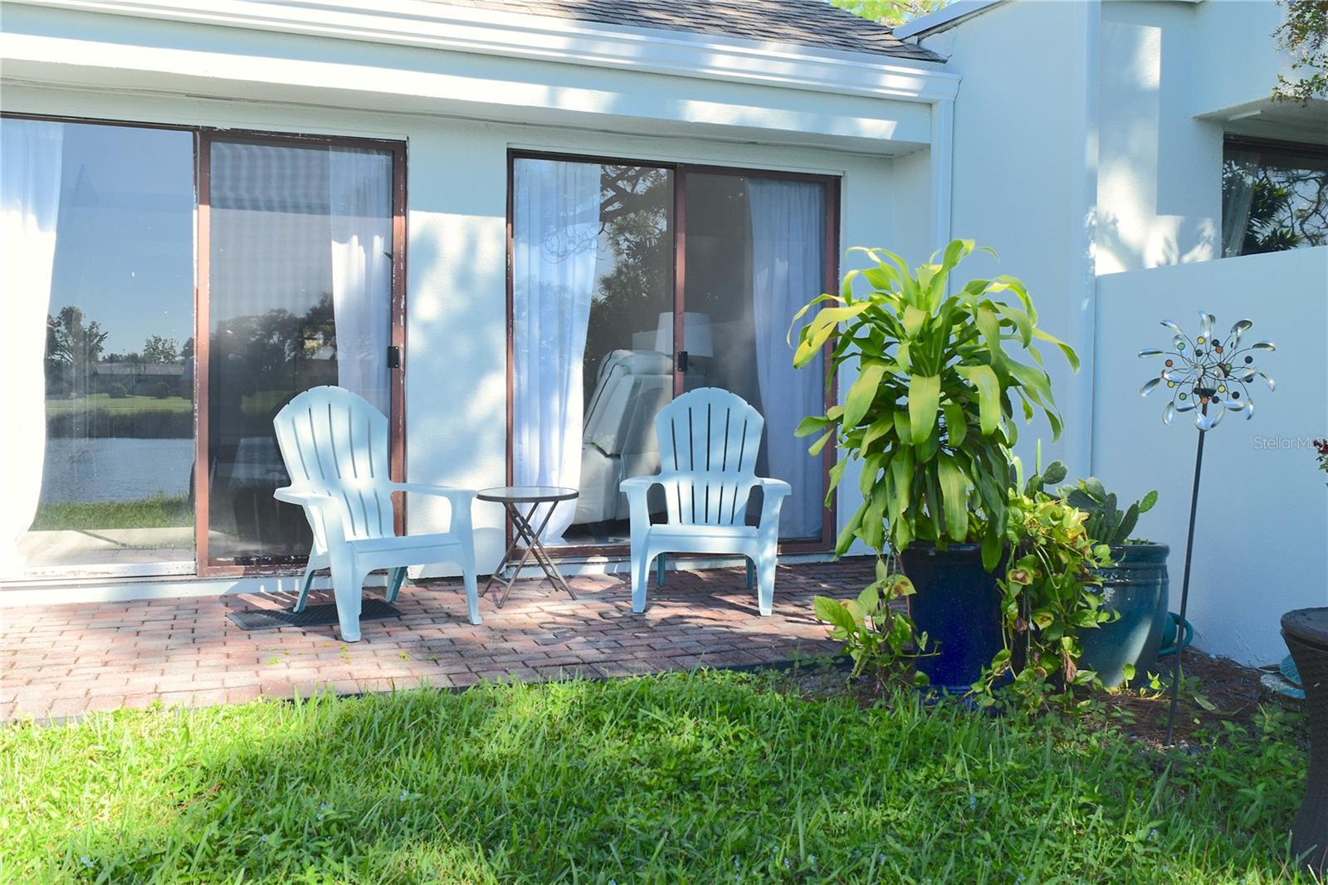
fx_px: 1217
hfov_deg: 57.2
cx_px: 664
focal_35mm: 33
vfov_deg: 40.0
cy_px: 442
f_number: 10
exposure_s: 1/250
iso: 400
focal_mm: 22
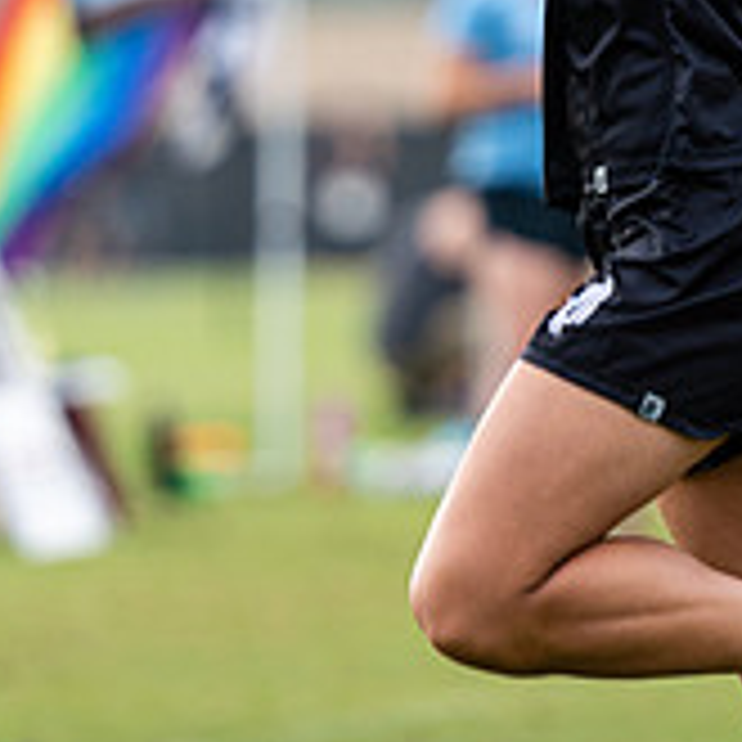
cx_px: 414
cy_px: 169
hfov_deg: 2.0
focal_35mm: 895
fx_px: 21705
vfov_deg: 2.0
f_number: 2.8
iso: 200
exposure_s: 1/1000
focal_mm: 200
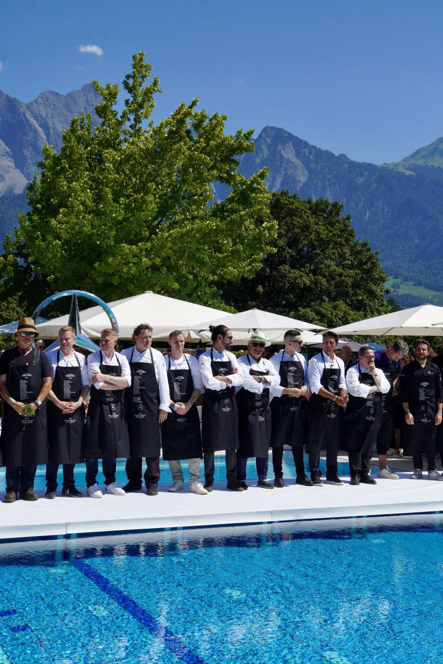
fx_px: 941
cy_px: 332
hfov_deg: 26.5
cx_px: 222
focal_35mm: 51
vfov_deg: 38.9
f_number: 9
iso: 1000
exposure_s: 1/3200
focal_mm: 34
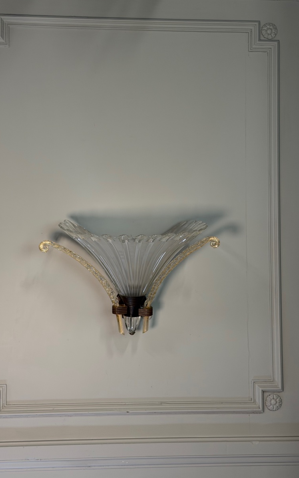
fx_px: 665
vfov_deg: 39.6
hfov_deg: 25.3
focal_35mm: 51
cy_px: 239
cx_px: 127
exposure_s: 1/50
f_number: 1.78
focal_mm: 6.76
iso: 80
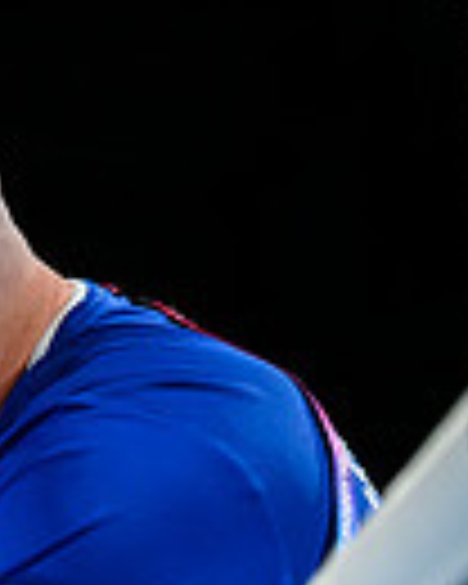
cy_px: 976
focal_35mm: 582
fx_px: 10077
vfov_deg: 3.3
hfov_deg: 2.6
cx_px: -854
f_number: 3.2
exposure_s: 1/2500
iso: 2500
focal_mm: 115
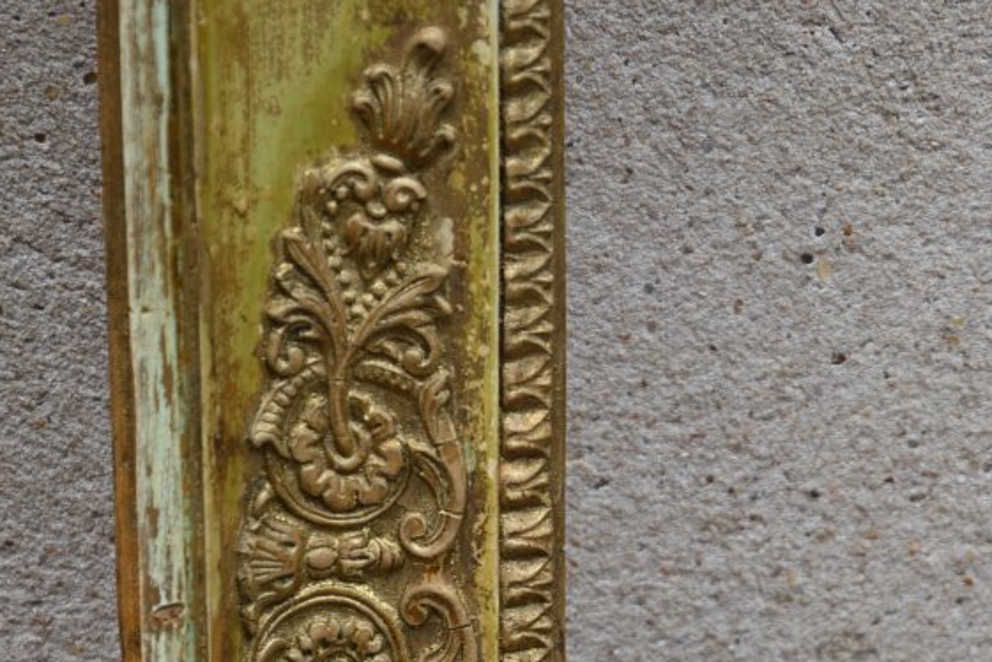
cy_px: 616
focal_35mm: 186
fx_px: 5125
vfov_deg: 7.4
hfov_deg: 11.0
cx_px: 767
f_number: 5
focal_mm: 58
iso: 100
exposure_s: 1/100
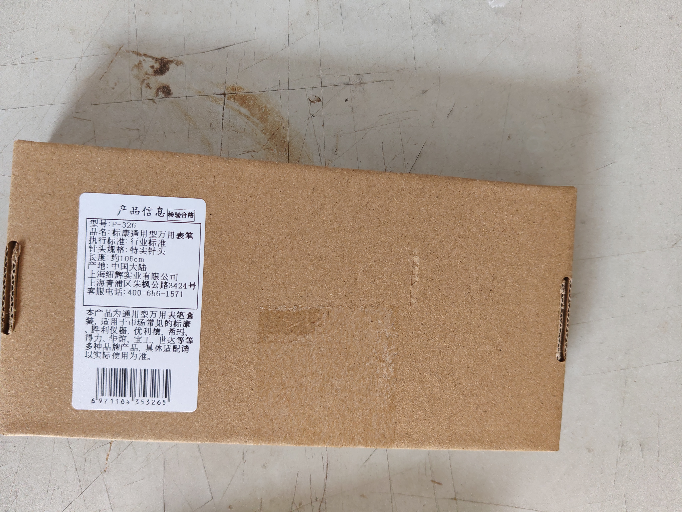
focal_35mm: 26
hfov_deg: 67.3
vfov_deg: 53.1
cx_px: 341
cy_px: 256
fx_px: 512
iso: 519
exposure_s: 1/100
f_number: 1.88
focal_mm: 4.84
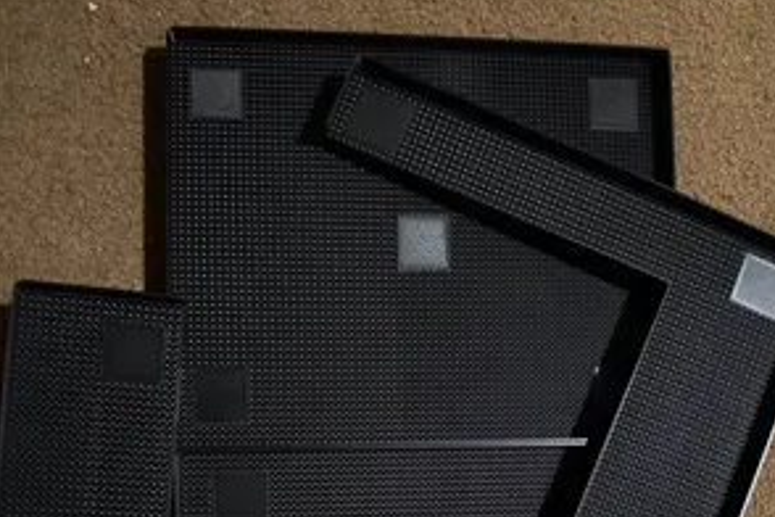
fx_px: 732
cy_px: 467
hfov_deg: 55.8
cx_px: 393
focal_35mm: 34
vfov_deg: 36.4
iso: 1600
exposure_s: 1/20
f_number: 1.78
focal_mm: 6.76
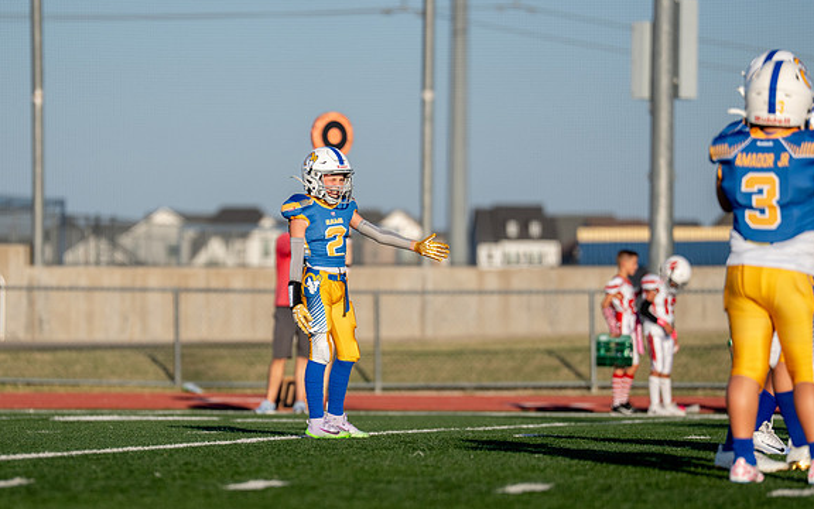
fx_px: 6212
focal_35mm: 280
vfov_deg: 4.7
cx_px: 323
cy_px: 296
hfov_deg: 7.5
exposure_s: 1/4000
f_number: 2.8
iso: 200
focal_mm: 200
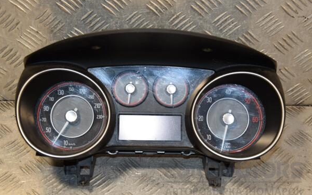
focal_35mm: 74
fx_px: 629
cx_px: 155
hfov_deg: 27.8
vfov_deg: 17.6
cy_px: 100
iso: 800
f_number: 4.8
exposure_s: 1/200
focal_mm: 48
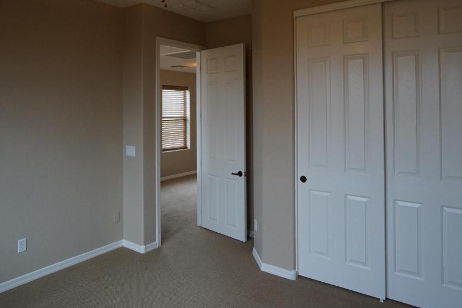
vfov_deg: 47.0
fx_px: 347
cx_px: 230
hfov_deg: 67.4
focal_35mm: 27
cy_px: 97
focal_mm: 19
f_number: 4
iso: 2500
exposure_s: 1/160
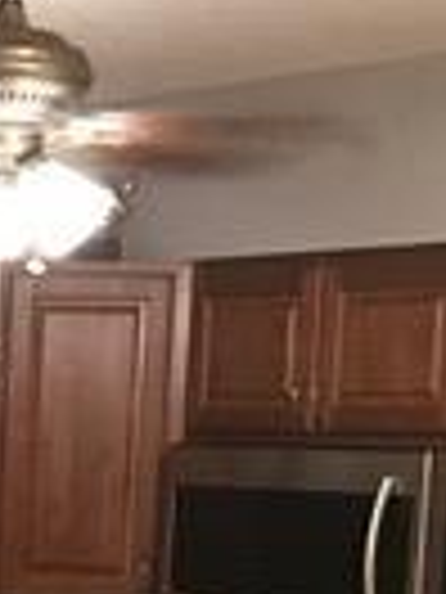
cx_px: -270
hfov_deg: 10.4
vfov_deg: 13.6
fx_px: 2336
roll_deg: -1.5
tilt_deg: -11.3
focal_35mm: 136
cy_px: 904
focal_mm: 3.99
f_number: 1.8
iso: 100
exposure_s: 1/5
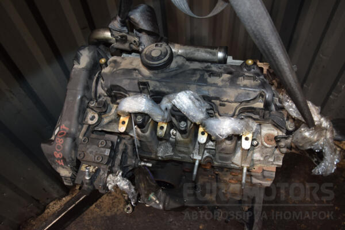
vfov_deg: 41.7
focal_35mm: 32
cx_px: 172
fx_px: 302
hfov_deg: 59.5
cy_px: 115
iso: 800
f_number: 5
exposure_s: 1/60
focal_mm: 21
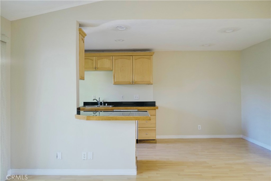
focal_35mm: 28
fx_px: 211
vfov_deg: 46.4
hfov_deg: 65.5
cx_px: 136
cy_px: 90
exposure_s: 1/40
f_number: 3.5
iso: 1600
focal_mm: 28
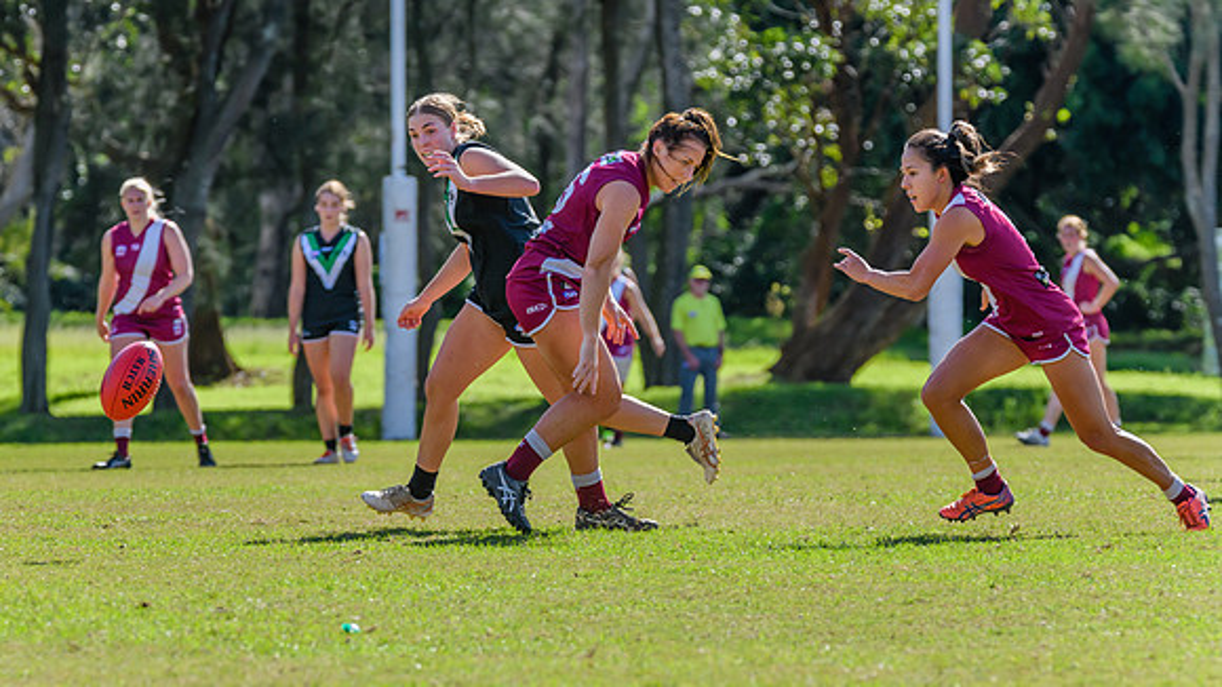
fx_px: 10534
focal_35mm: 325
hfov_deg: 6.6
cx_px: 540
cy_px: 424
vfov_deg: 3.7
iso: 800
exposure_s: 1/1250
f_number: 8
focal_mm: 270
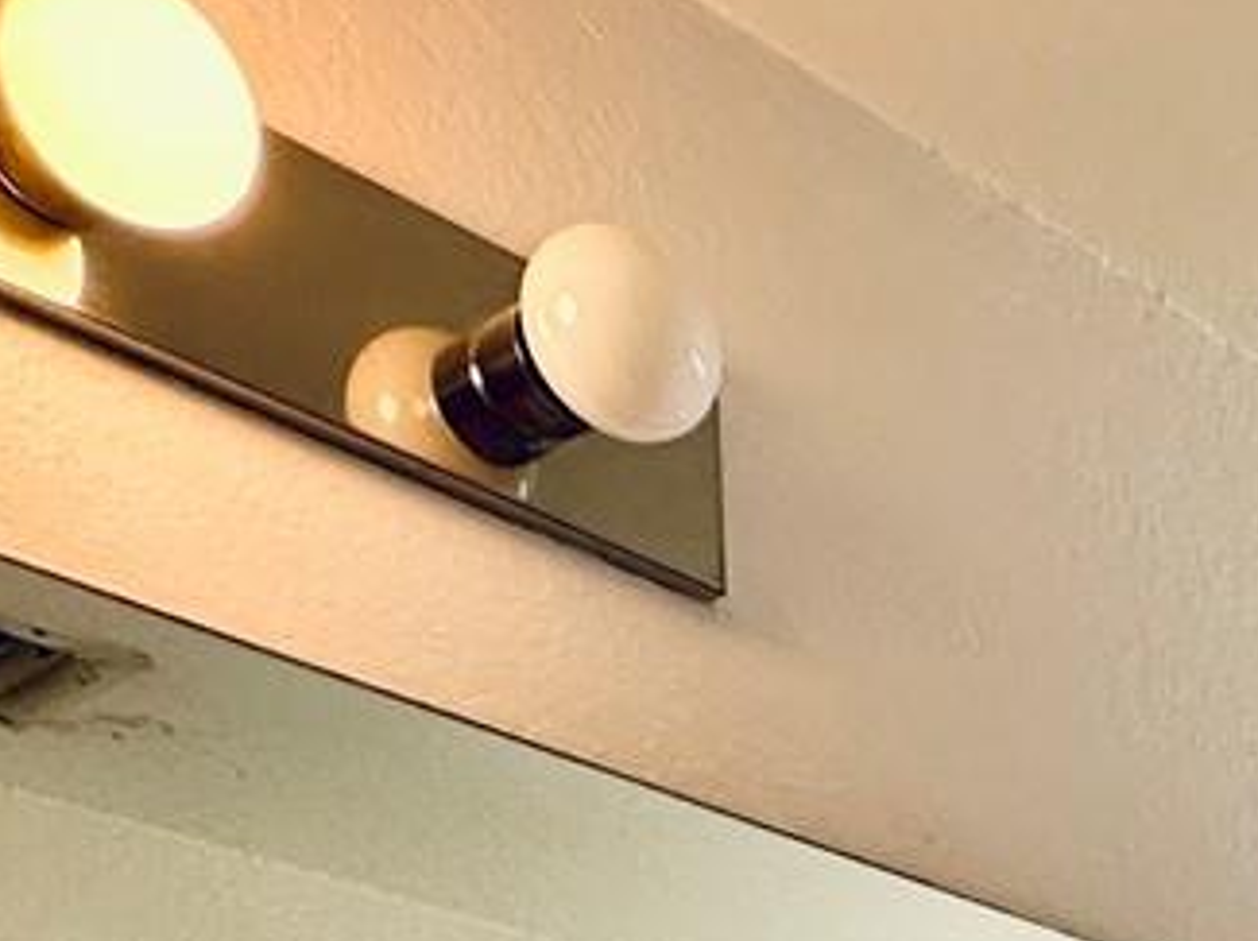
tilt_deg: -6.7
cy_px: 2114
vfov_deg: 15.1
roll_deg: -0.6
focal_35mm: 69
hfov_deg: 22.5
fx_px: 2505
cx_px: 1939
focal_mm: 2.22
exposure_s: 1/120
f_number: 2.2
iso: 40
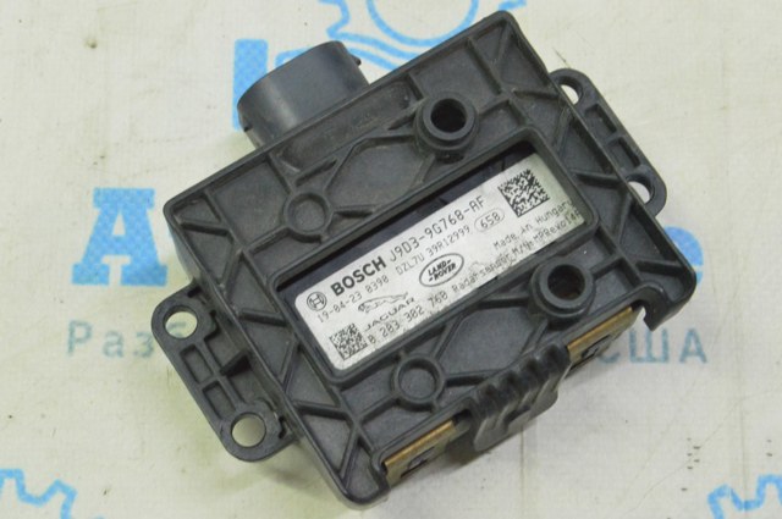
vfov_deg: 16.5
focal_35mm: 82
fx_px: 1790
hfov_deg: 24.6
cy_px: 260
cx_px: 391
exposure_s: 1/20
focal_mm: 55
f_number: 20
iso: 6400
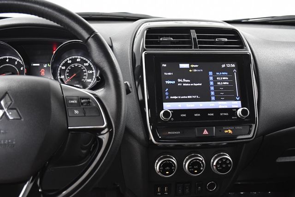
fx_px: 320
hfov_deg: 49.5
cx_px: 148
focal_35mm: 39
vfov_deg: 34.2
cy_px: 98
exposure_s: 1/160
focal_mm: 26
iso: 2500
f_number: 3.8
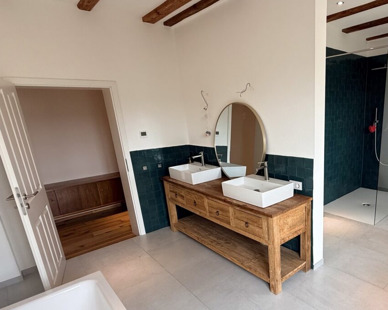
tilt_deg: -15.4
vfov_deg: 60.4
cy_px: 185
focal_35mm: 23
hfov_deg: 69.2
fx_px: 264
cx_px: 277
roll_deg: +2.5
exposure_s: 1/99
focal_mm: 2.22
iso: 125
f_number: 2.2
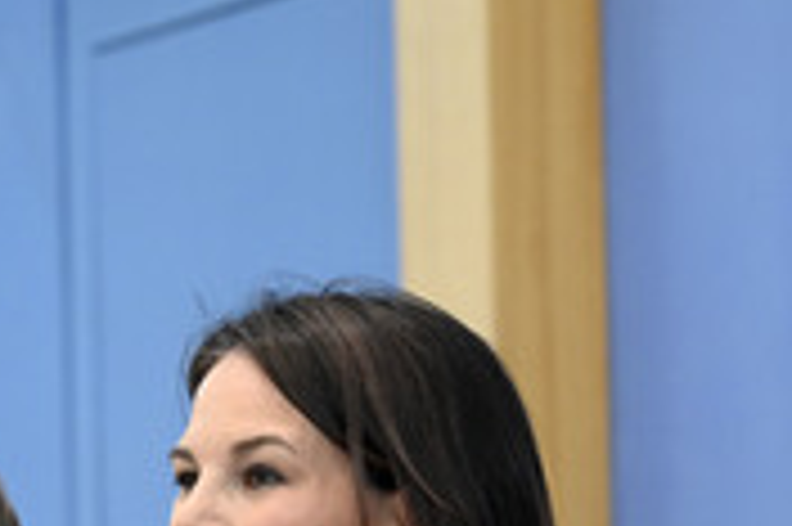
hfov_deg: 6.4
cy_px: 589
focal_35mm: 321
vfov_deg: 4.3
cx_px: 475
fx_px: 7055
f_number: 6.3
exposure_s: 1/640
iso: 5000
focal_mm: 125
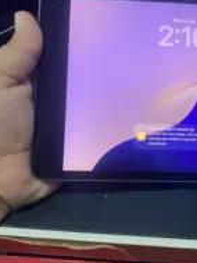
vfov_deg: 34.8
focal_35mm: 55
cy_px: 110
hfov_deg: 25.7
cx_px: 182
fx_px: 417
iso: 160
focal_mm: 4.25
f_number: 1.8
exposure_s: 1/50
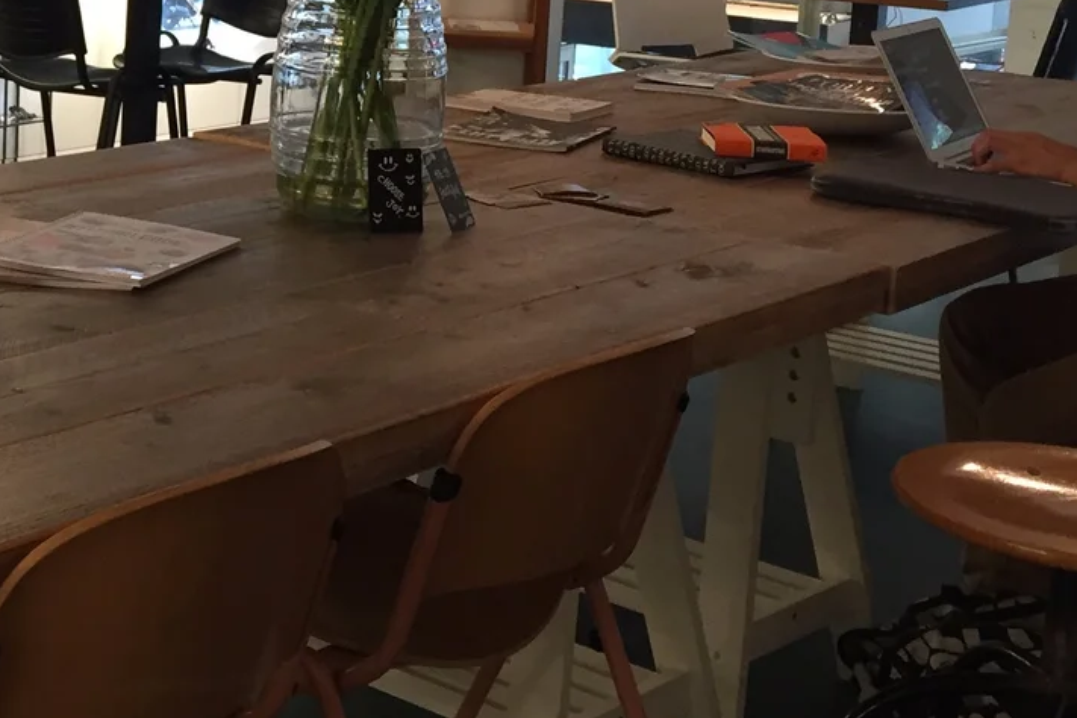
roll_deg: -2.2
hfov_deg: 26.5
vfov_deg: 18.4
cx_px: 47
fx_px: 2184
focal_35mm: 73
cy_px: 80
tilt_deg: -8.0
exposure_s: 1/33
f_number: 2.2
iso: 125
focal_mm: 4.15
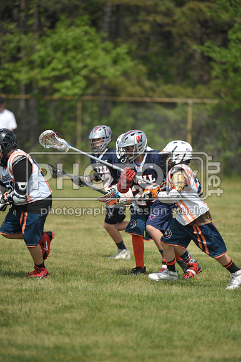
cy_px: 181
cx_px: 120
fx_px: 3317
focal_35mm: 330
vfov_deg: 6.2
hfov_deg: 4.2
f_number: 4
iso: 640
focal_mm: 330
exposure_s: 1/4000
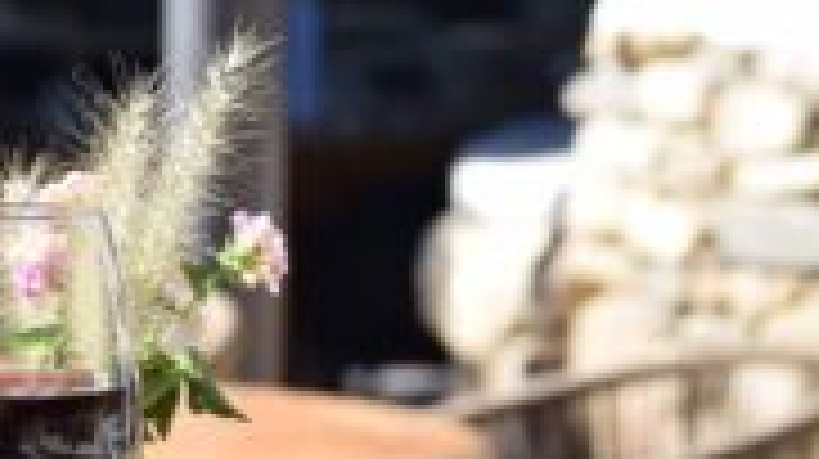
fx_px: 6054
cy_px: 542
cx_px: -270
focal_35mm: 279
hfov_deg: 7.6
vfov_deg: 4.3
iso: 100
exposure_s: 1/200
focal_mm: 62
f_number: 6.3
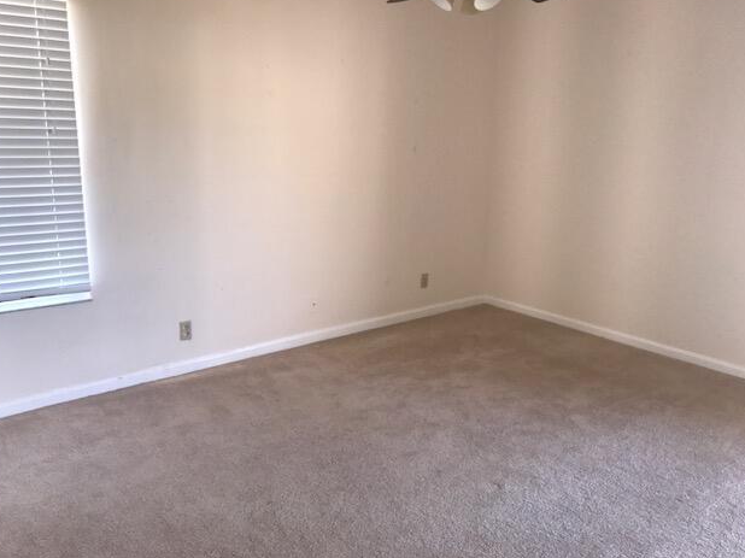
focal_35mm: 29
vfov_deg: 48.2
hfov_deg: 61.7
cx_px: 368
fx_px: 624
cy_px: 271
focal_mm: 3.99
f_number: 1.8
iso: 25
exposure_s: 1/30
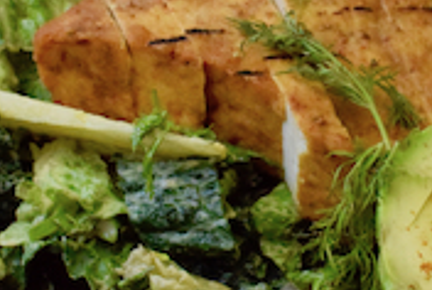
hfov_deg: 17.1
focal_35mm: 119
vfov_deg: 11.5
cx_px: 319
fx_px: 1432
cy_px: 181
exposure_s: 1/500
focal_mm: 35
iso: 12800
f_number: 11
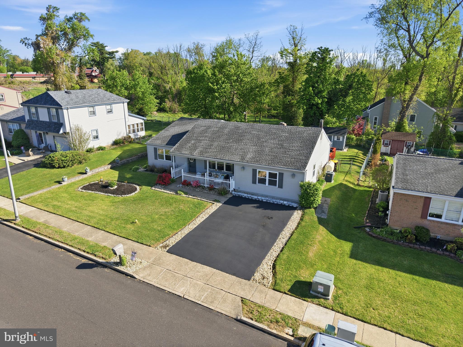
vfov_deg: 56.8
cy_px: 174
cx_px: 232
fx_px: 321
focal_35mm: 24
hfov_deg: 71.6
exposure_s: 1/4000
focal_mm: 8.7
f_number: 1.8
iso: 240
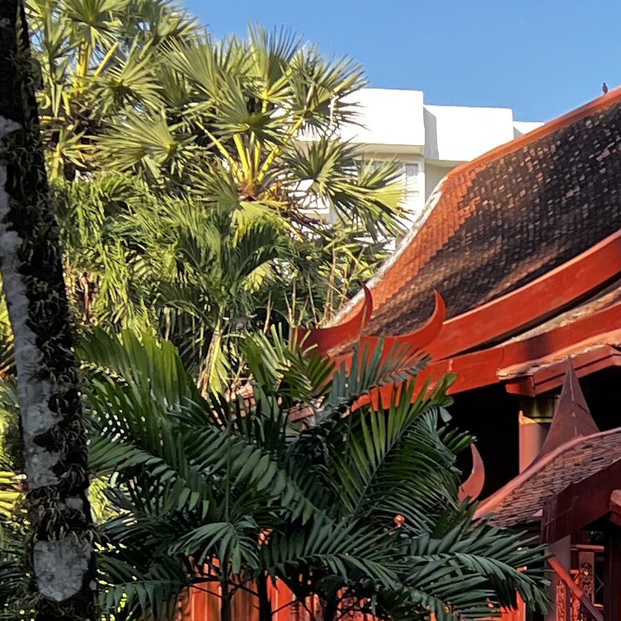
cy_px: 661
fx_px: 2476
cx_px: 755
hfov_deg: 13.9
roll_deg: +1.2
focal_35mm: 122
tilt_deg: +4.7
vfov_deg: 14.0
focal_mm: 5.7
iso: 50
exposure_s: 1/814
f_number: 1.5
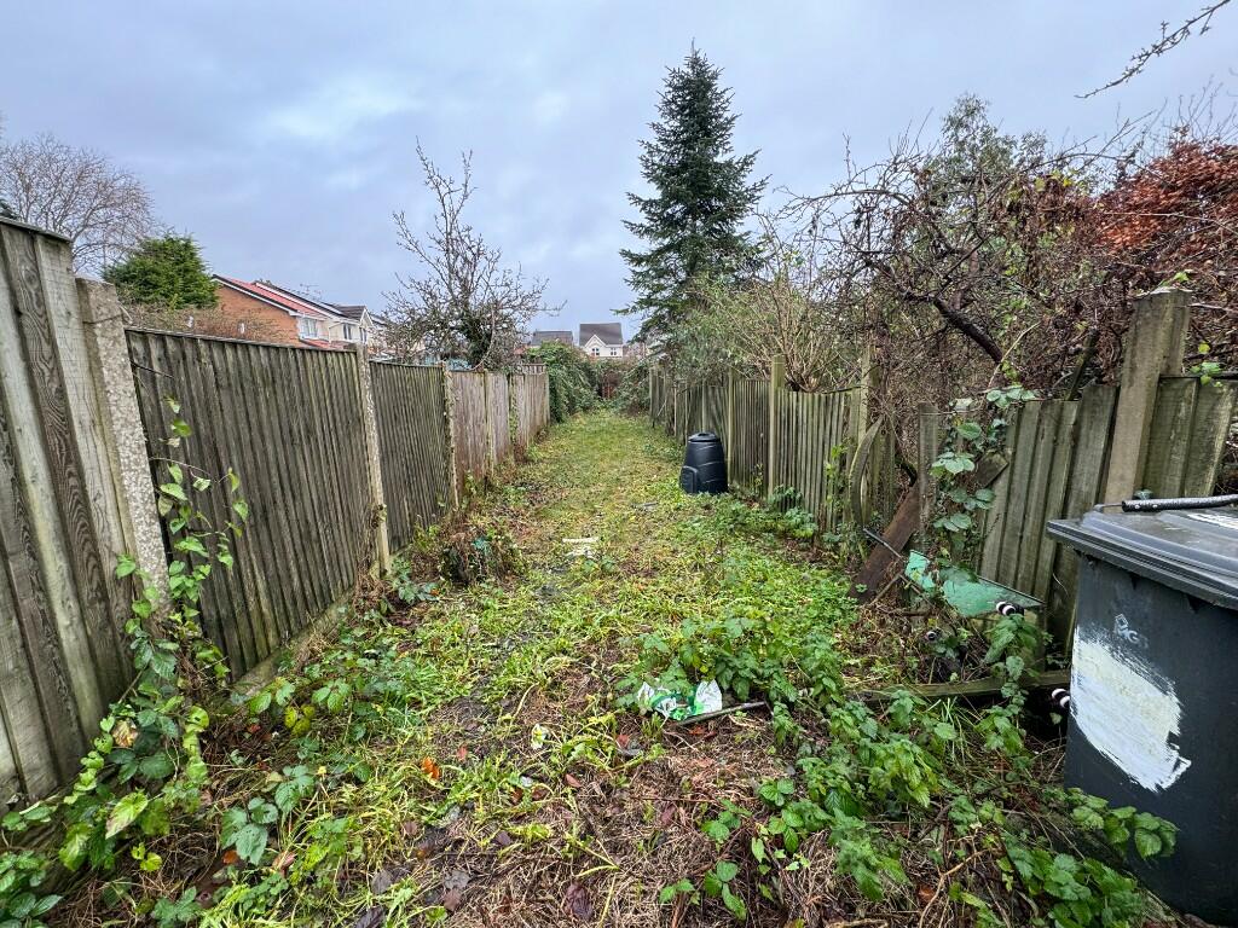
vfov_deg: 85.7
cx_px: 619
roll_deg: +1.7
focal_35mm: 14
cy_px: 464
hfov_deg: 102.1
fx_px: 501
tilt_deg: -10.0
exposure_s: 1/99
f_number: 2.2
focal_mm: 2.22
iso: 64
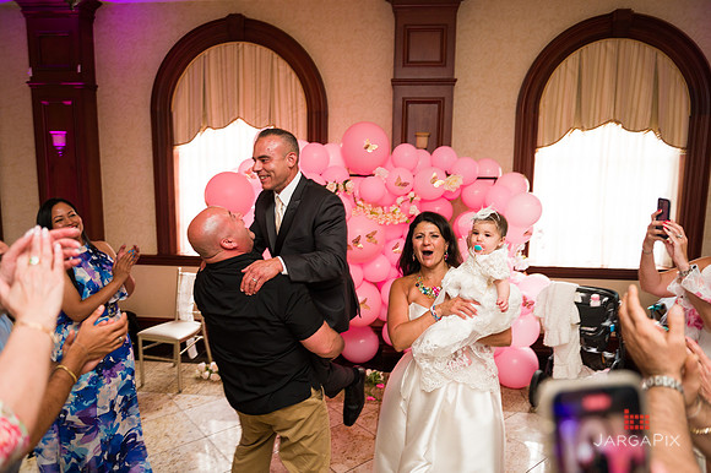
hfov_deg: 73.8
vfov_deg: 53.1
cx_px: 356
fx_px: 474
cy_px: 236
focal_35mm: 24
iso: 800
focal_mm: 24
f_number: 3.2
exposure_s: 1/100
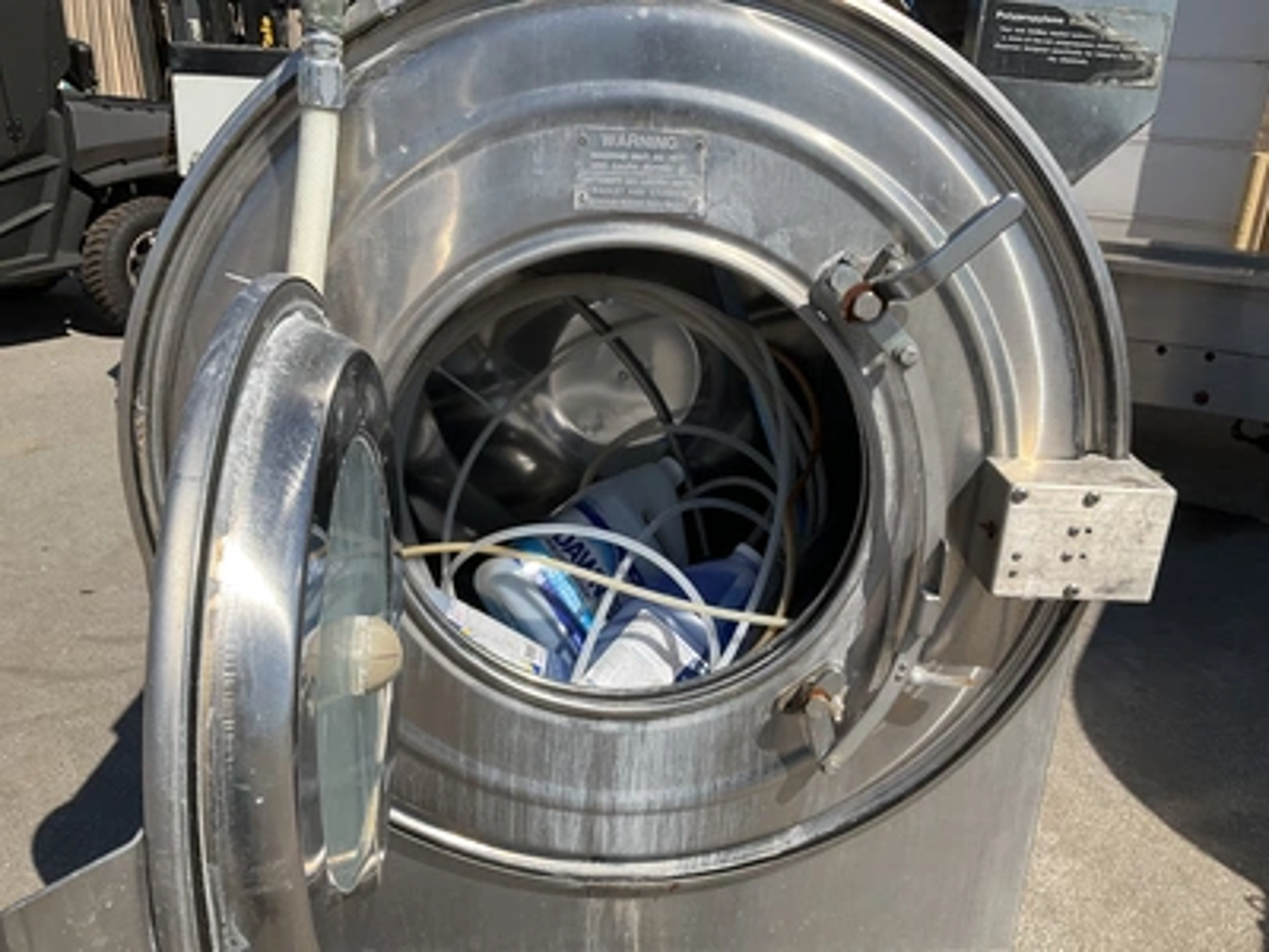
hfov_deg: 61.7
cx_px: 634
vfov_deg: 48.2
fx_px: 1063
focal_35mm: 29
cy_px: 476
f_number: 1.8
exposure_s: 1/2320
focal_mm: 3
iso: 25
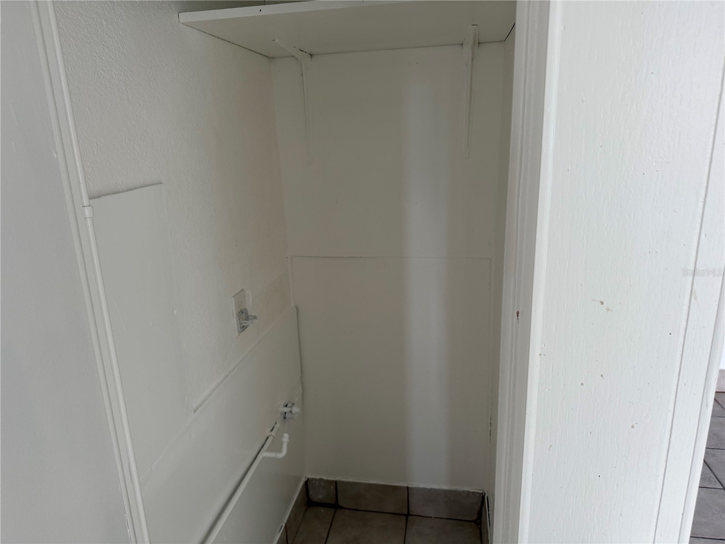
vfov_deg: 56.8
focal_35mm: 24
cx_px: 362
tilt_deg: -16.4
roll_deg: +2.6
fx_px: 503
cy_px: 272
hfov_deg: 71.6
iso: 160
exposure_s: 1/120
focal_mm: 6.76
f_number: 1.78
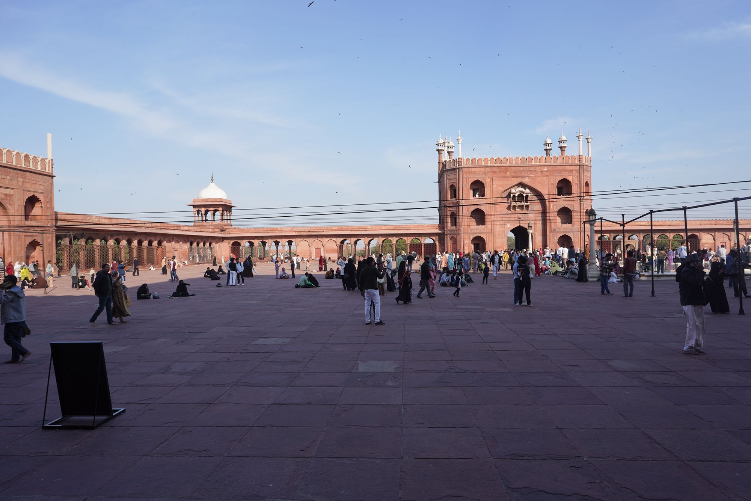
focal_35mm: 24
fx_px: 501
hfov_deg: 73.7
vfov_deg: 53.1
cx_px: 376
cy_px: 250
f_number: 13
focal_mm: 24
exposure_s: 1/100
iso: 100
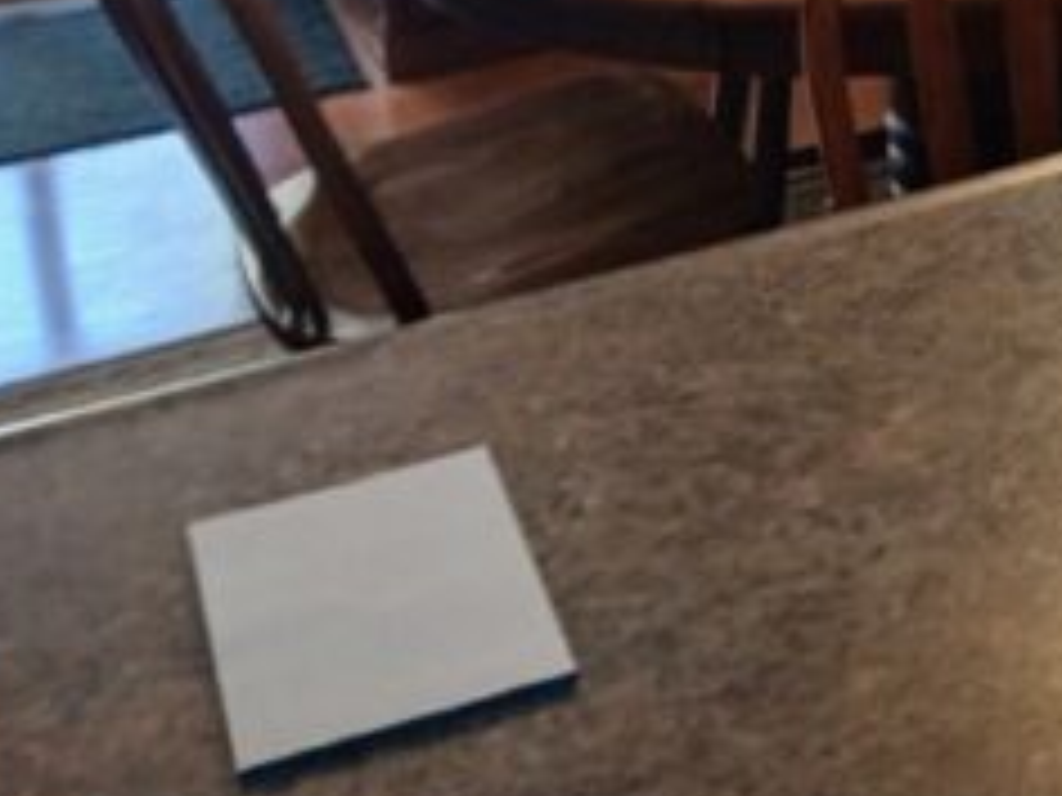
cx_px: 1598
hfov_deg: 19.4
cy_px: -522
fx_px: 2700
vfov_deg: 15.1
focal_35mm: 88
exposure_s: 1/40
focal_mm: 3.98
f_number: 1.8
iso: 250
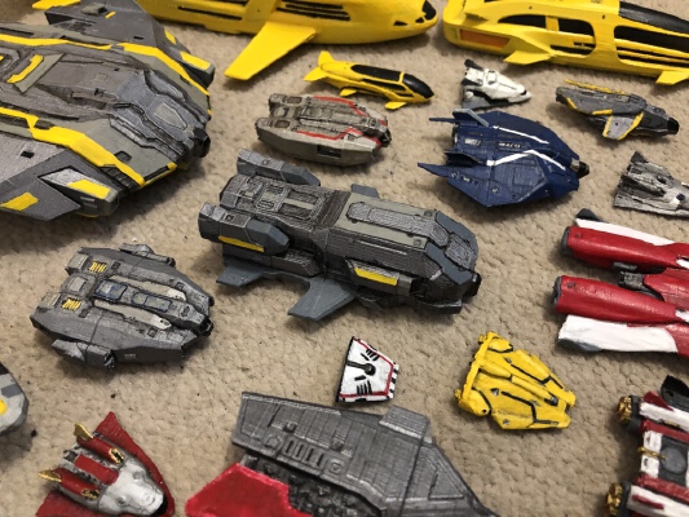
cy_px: 258
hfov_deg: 63.4
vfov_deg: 49.8
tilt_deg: -53.6
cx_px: 344
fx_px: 557
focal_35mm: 28
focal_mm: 3.99
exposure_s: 1/6
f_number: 1.8
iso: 100
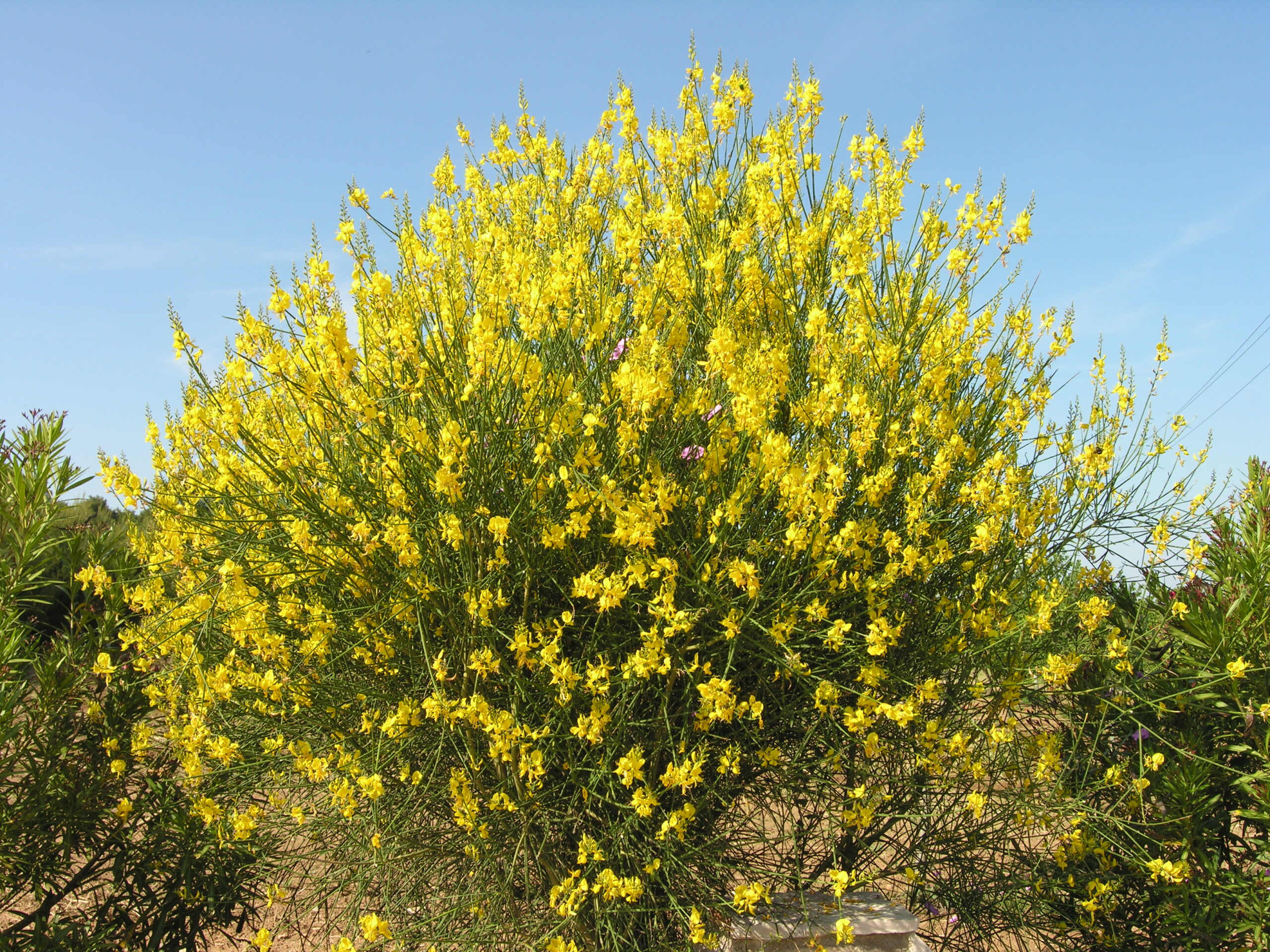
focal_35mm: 34
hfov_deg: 54.0
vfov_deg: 41.8
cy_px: 476
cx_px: 635
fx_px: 1247
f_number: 5.9
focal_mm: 8.7
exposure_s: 1/150
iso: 50
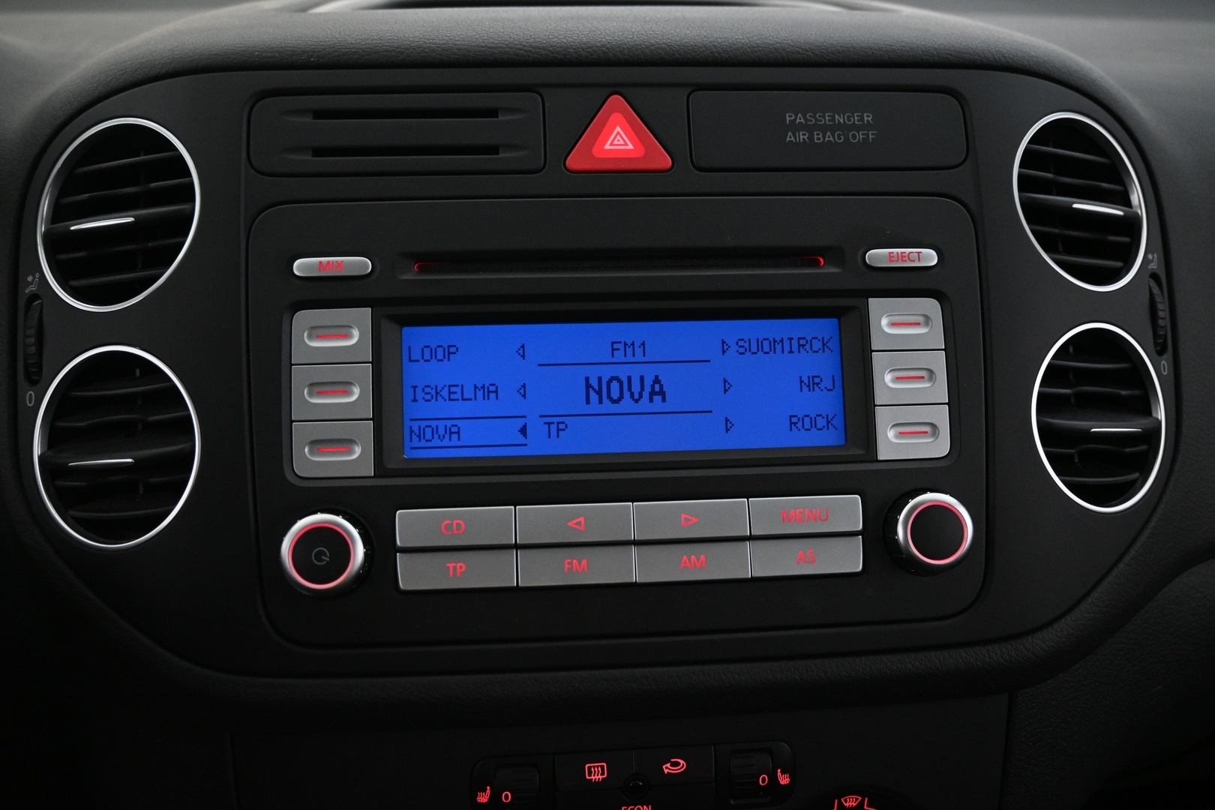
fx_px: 1012
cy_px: 405
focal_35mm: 30
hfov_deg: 61.9
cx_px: 608
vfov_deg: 43.6
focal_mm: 20
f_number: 3.8
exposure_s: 1/30
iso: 2500
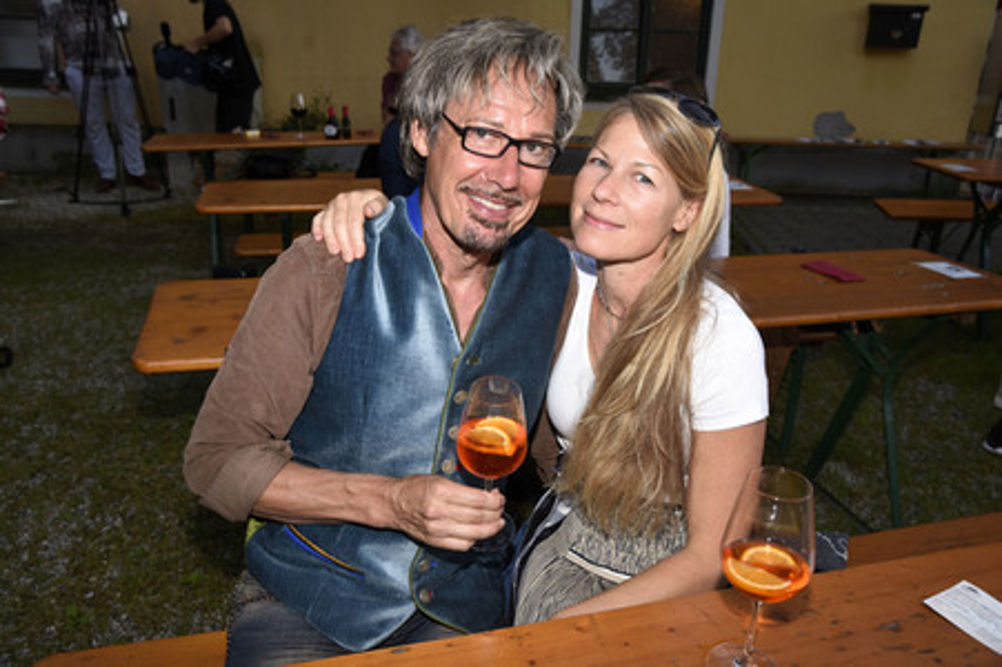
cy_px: 334
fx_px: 834
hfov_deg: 62.0
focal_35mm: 30
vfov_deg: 43.5
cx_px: 501
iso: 1000
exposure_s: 1/60
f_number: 6.3
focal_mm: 30
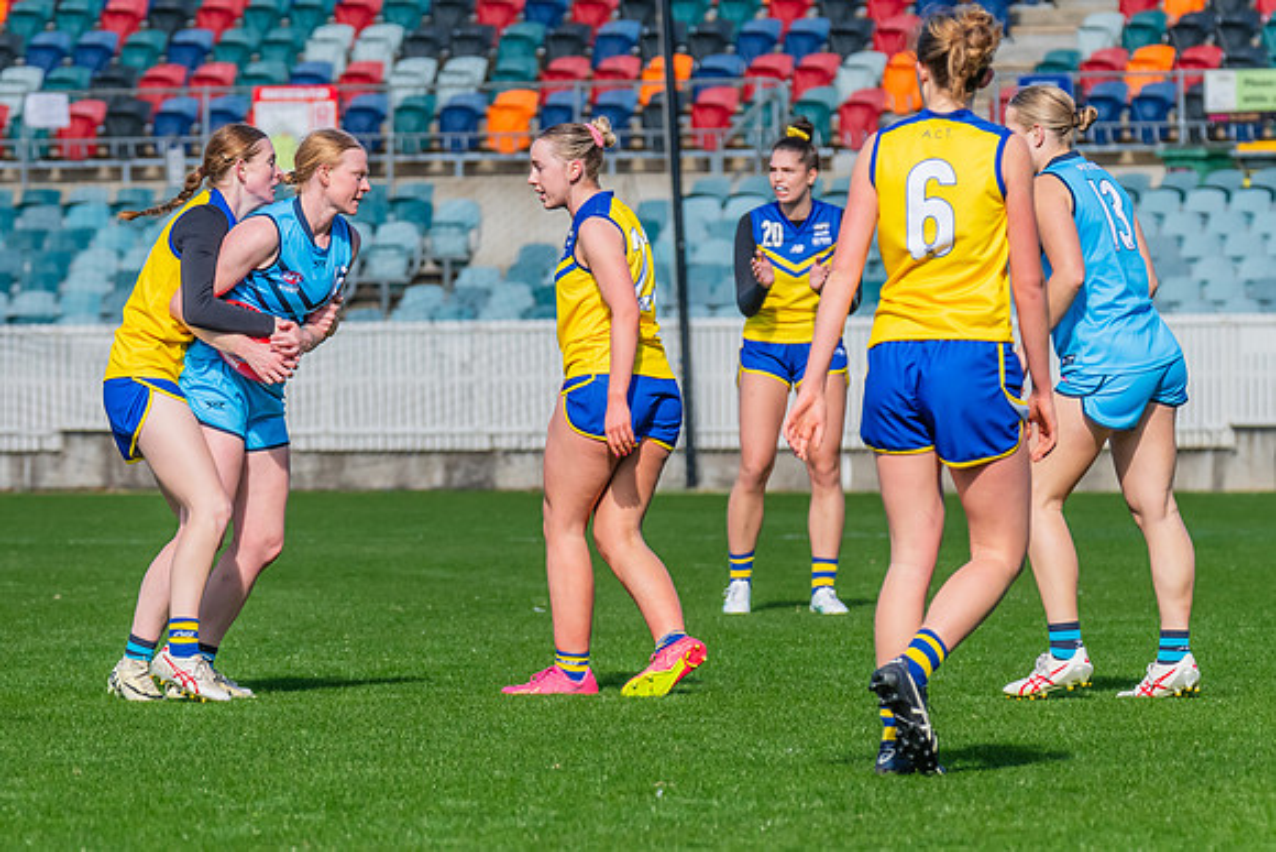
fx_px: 15081
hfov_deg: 4.8
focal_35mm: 425
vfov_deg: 3.2
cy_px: 374
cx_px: 271
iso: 800
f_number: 9
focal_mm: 270
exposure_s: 1/1250
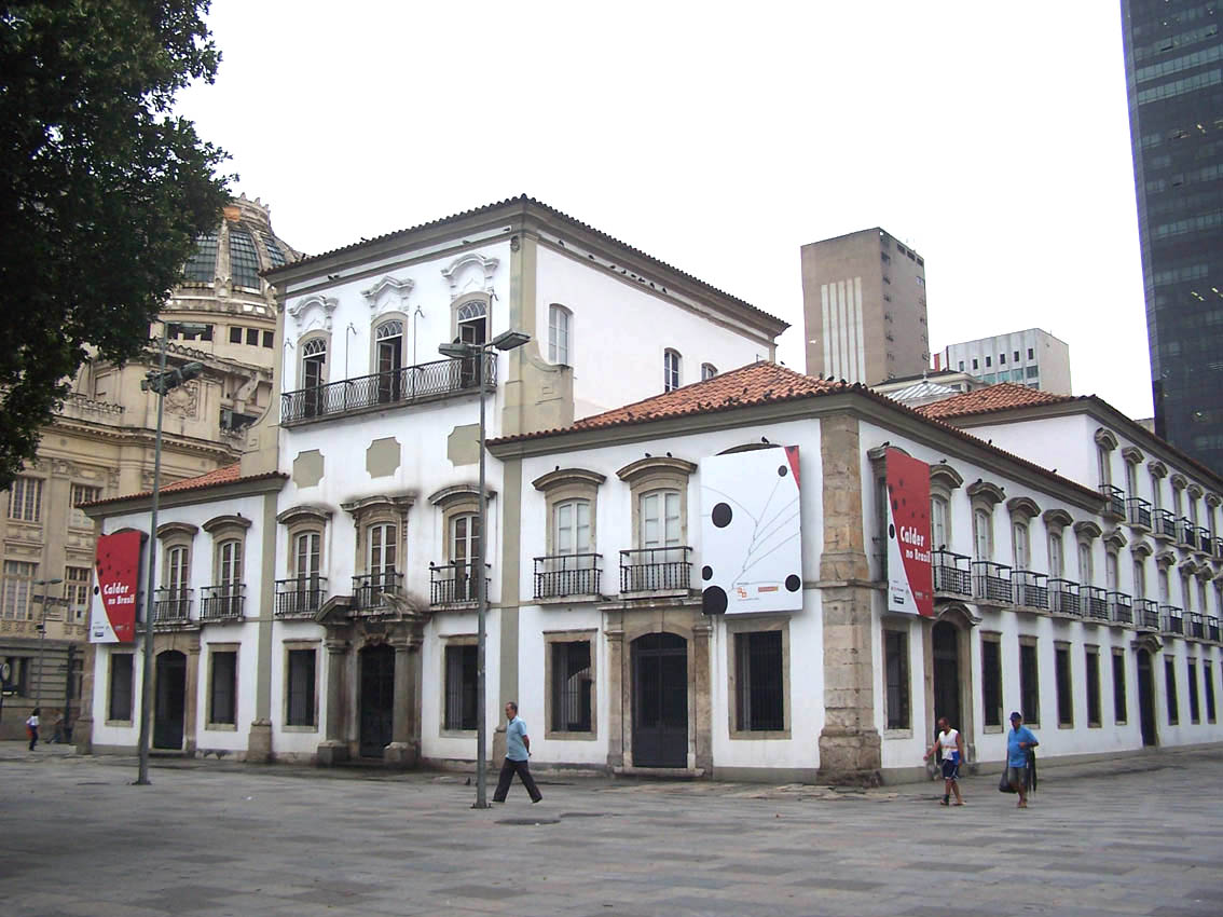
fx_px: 1342
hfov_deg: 49.0
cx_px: 612
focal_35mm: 38
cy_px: 458
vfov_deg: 37.7
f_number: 2.8
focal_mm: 6.3
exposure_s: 1/250
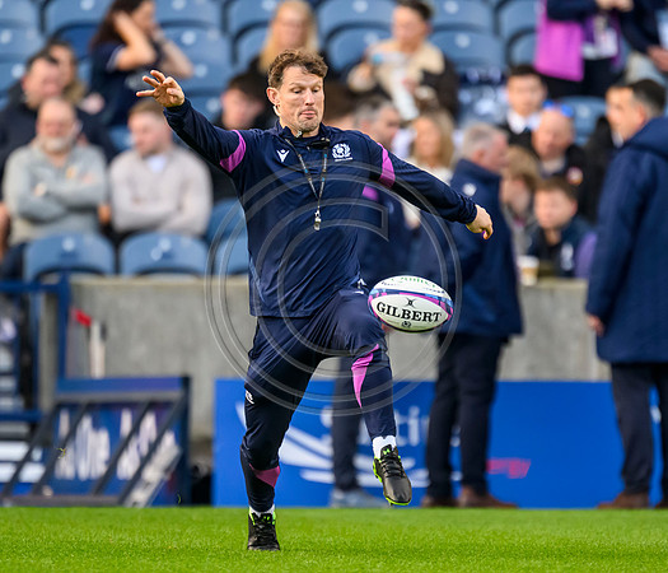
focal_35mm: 1009
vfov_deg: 1.6
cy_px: 261
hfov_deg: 1.9
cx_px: 310
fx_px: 20507
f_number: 5.6
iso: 3200
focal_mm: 784
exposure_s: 1/1250
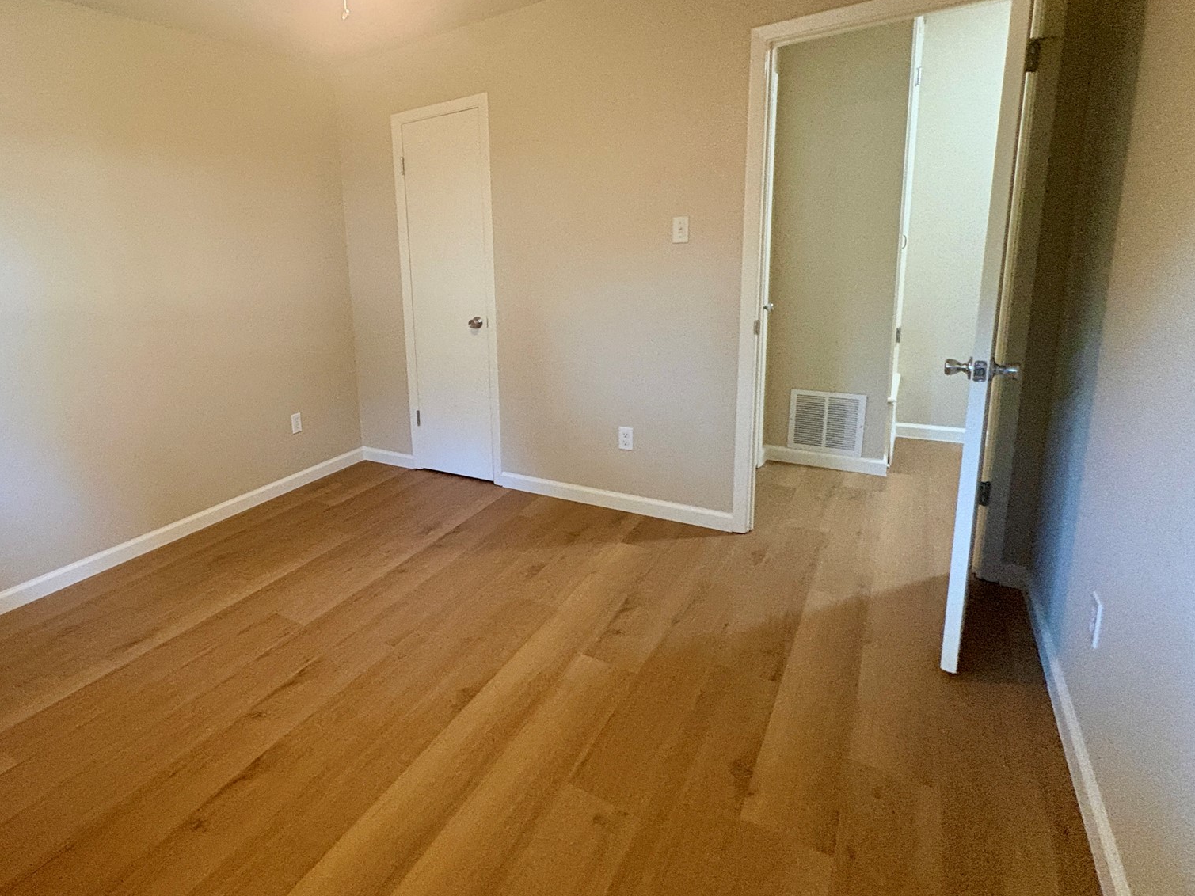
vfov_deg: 68.2
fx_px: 656
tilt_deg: -9.5
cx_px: 392
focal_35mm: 19
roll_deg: +3.9
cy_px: 370
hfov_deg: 81.6
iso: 500
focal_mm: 2.22
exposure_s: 1/60
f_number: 2.2
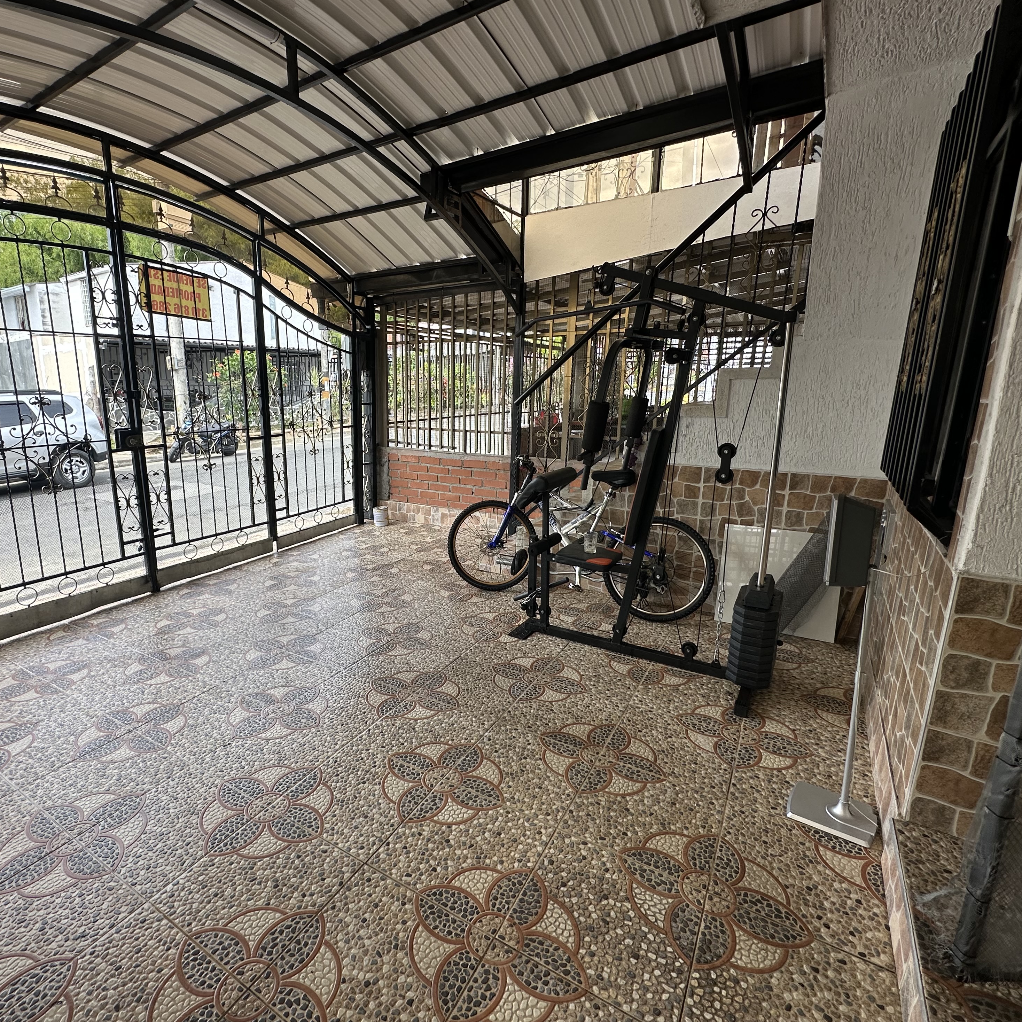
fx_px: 568
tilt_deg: -11.2
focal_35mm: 17
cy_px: 508
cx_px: 419
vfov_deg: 84.0
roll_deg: +0.1
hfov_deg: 83.1
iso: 40
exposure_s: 1/253
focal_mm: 2.22
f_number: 2.2
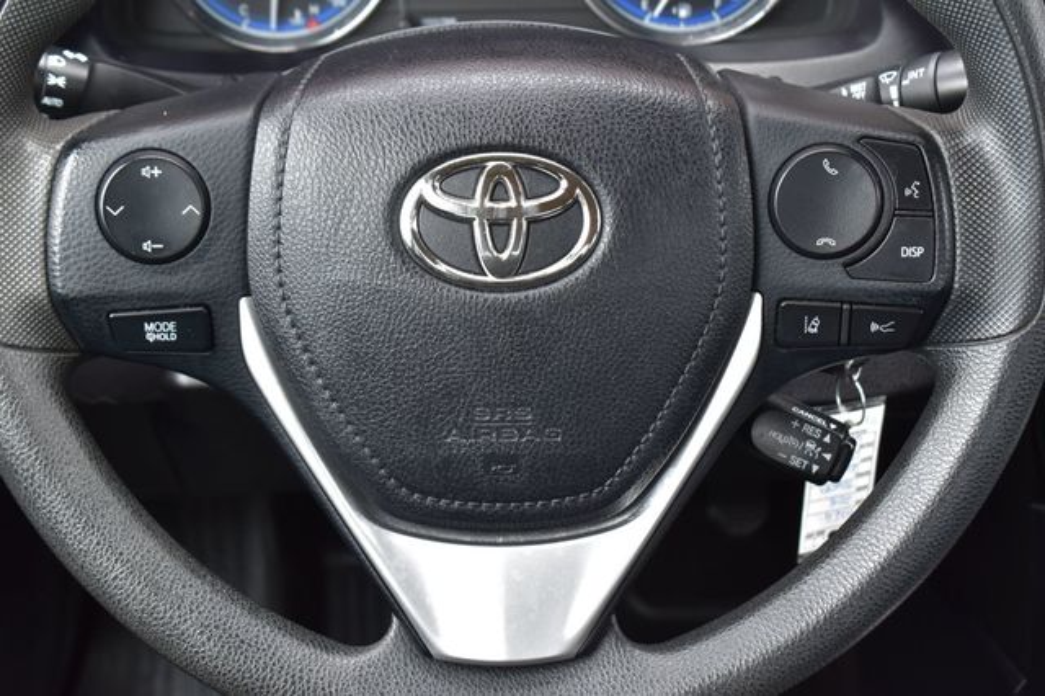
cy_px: 348
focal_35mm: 75
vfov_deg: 18.2
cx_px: 522
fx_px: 2176
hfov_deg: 27.0
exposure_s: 1/50
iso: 400
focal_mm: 50
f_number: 8
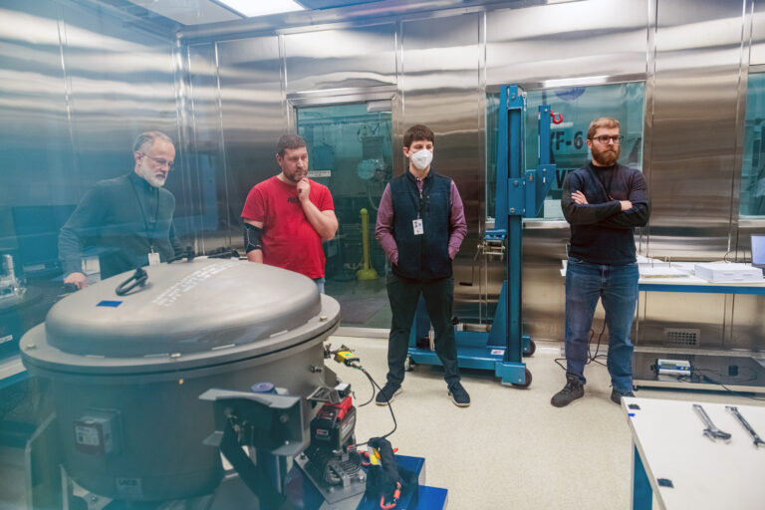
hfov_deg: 73.7
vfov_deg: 53.1
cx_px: 382
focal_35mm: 24
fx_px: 510
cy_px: 255
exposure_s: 1/125
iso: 800
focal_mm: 24
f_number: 7.1
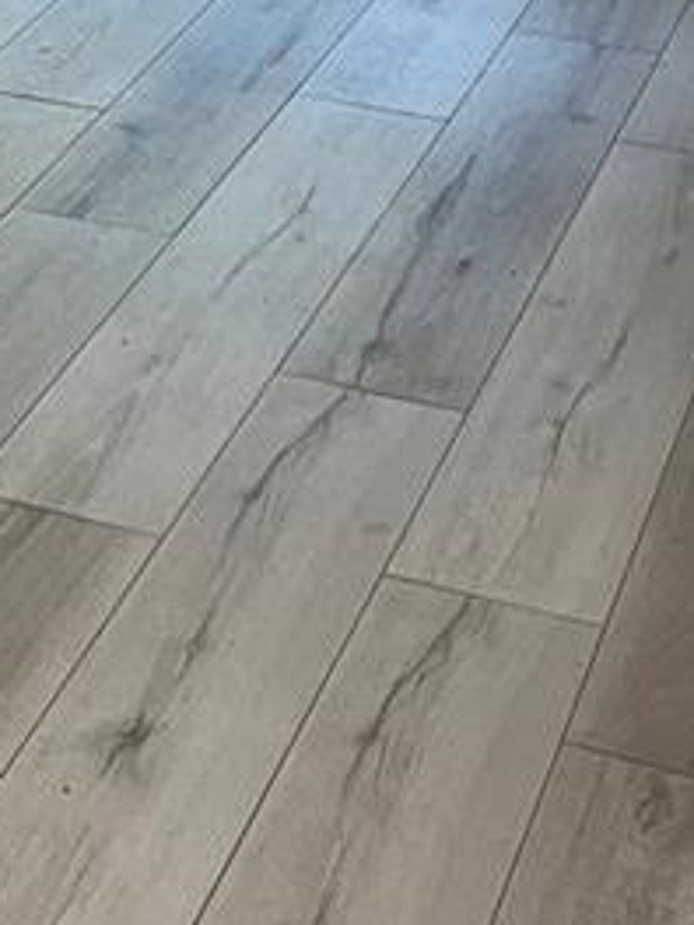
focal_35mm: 118
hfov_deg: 11.9
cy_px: -487
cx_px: -403
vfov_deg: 15.3
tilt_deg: -9.4
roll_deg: +0.7
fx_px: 3154
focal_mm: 5.7
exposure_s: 1/60
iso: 80
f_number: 1.5
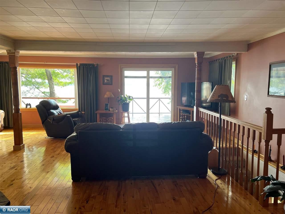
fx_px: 214
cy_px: 107
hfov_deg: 67.3
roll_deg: -0.3
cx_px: 142
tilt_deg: -7.0
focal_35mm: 26
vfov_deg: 53.1
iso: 50
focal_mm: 5.7
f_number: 1.5
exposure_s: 1/121
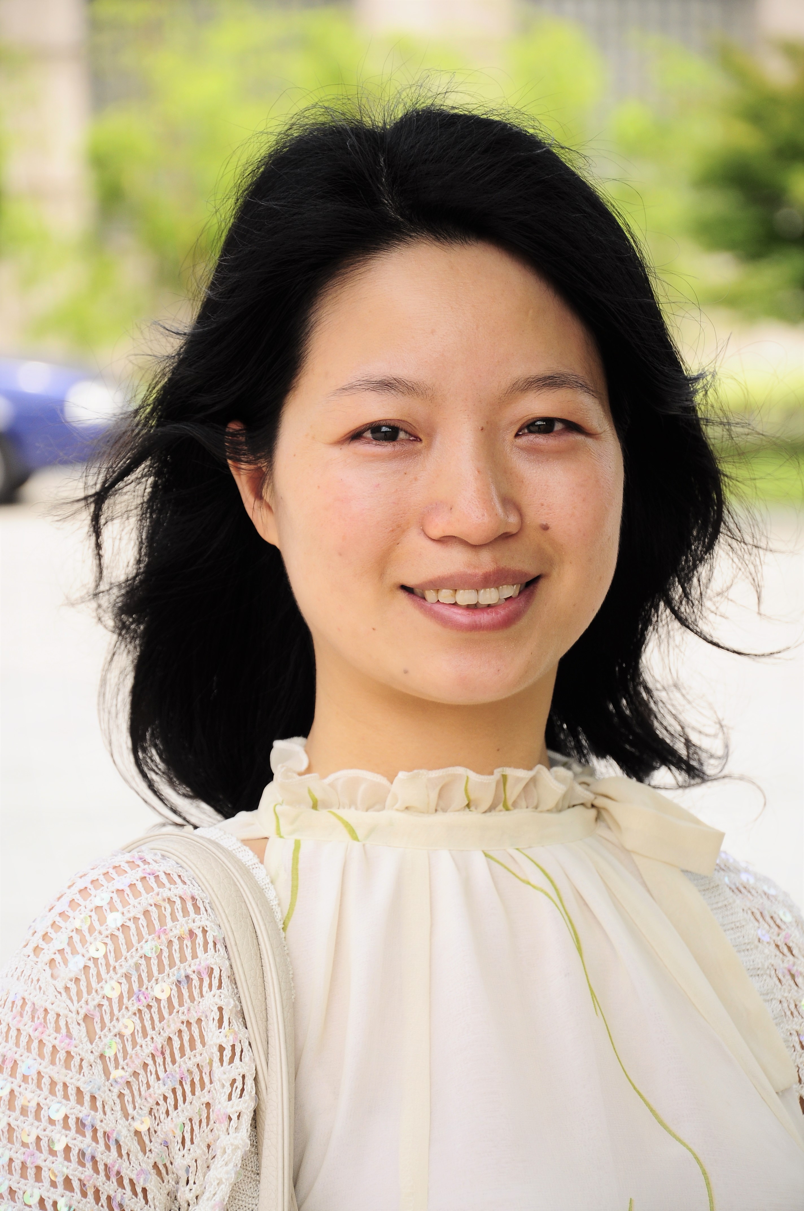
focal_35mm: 147
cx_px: 402
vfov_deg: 14.0
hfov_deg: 9.3
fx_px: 4937
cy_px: 606
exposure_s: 1/320
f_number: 6.3
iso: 200
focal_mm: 98
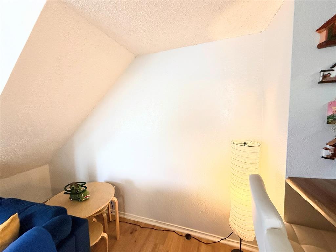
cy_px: 126
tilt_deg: -4.3
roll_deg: +2.0
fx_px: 136
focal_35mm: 14
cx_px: 168
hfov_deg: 102.1
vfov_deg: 85.7
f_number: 2.2
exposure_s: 1/120
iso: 400
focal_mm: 2.22
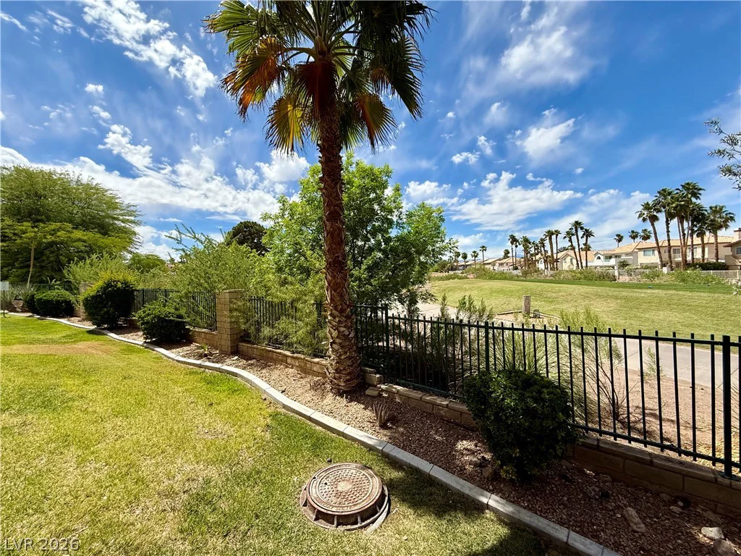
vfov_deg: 85.7
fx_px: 300
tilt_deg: +0.7
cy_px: 278
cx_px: 370
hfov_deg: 102.1
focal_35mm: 14
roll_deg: +2.1
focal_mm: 2.22
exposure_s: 1/2237
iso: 50
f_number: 2.2
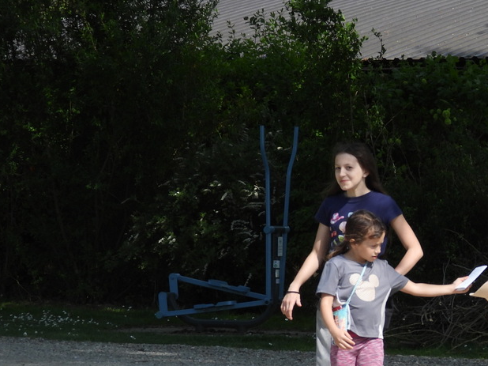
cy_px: 281
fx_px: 4242
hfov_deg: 6.6
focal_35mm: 301
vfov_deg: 4.9
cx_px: 464
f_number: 4
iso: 100
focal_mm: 27.9
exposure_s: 1/800
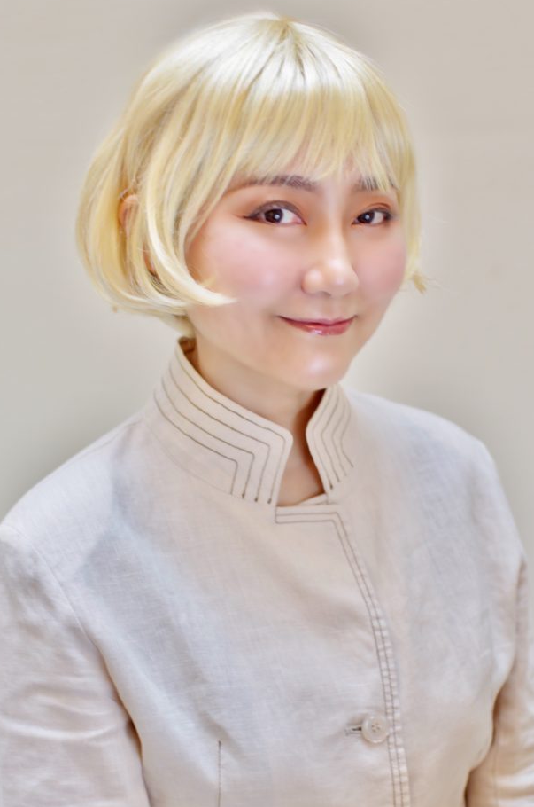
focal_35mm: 73
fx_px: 1621
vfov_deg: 27.9
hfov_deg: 18.7
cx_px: 275
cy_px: 398
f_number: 2.8
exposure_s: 1/50
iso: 160
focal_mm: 43
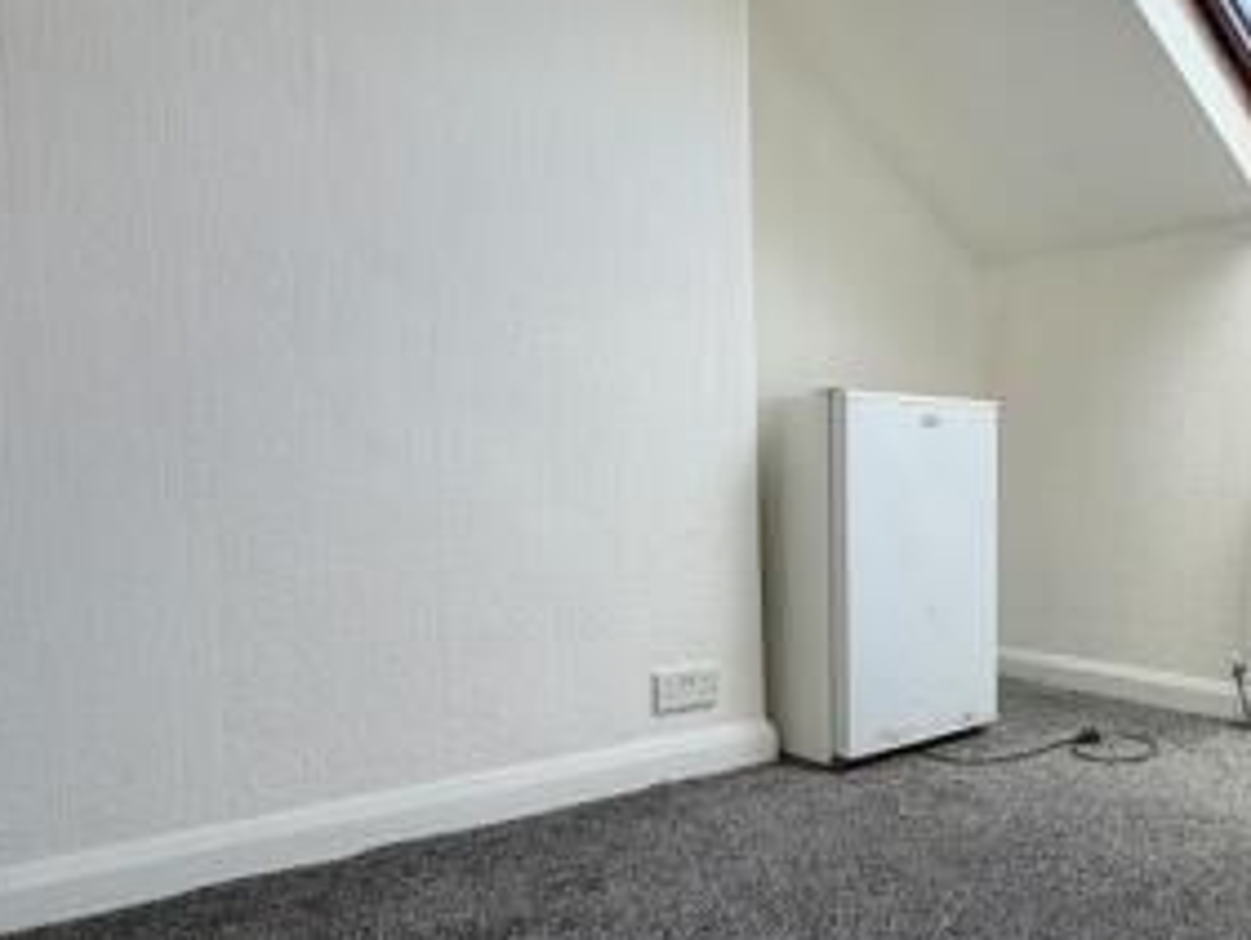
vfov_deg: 48.1
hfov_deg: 55.7
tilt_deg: -4.3
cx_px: 1057
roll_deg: +0.2
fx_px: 1048
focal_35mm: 29
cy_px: 546
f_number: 2.2
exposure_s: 1/121
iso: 64
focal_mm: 2.22
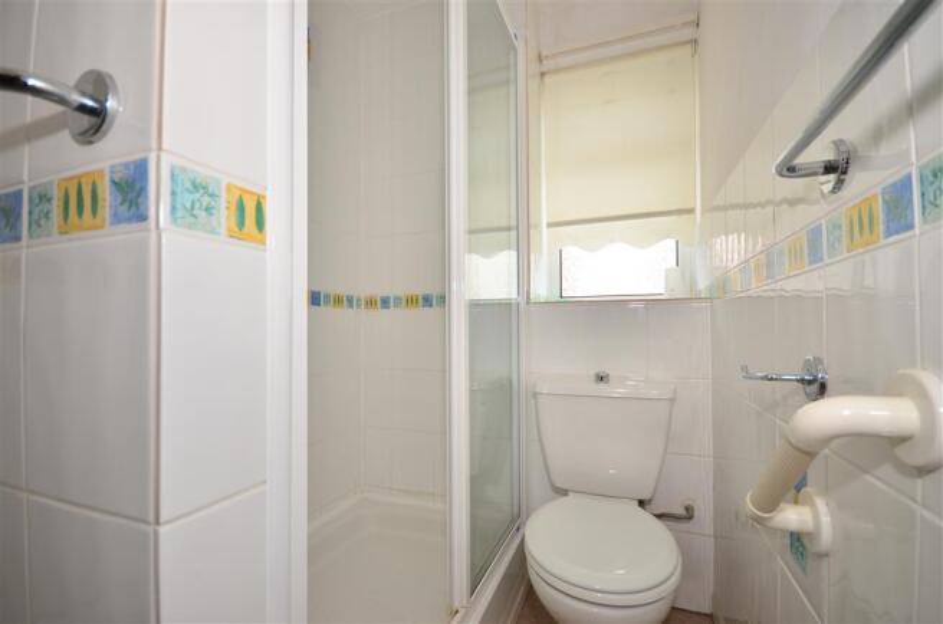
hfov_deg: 100.5
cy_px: 312
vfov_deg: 77.0
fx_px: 392
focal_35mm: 15
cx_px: 472
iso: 200
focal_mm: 10
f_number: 5
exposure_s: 1/60
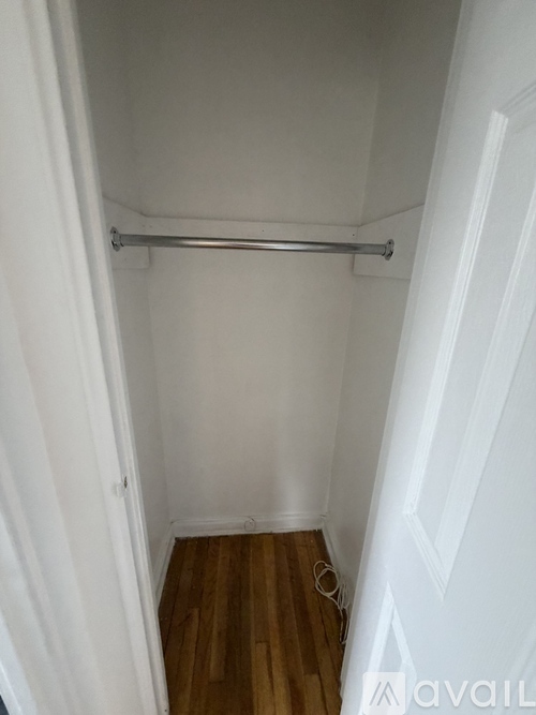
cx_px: 268
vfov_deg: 102.1
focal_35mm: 14
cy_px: 358
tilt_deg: -16.4
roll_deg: -0.4
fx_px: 289
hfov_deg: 85.7
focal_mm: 2.22
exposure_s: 1/80
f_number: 2.2
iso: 320
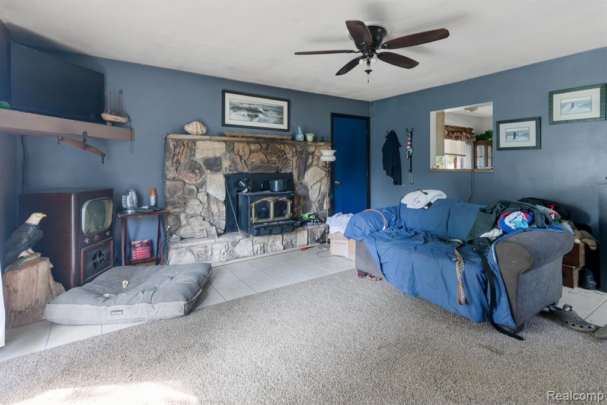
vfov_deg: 70.5
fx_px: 287
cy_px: 202
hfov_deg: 93.3
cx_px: 304
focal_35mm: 17
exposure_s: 1/5
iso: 400
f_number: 9
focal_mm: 17
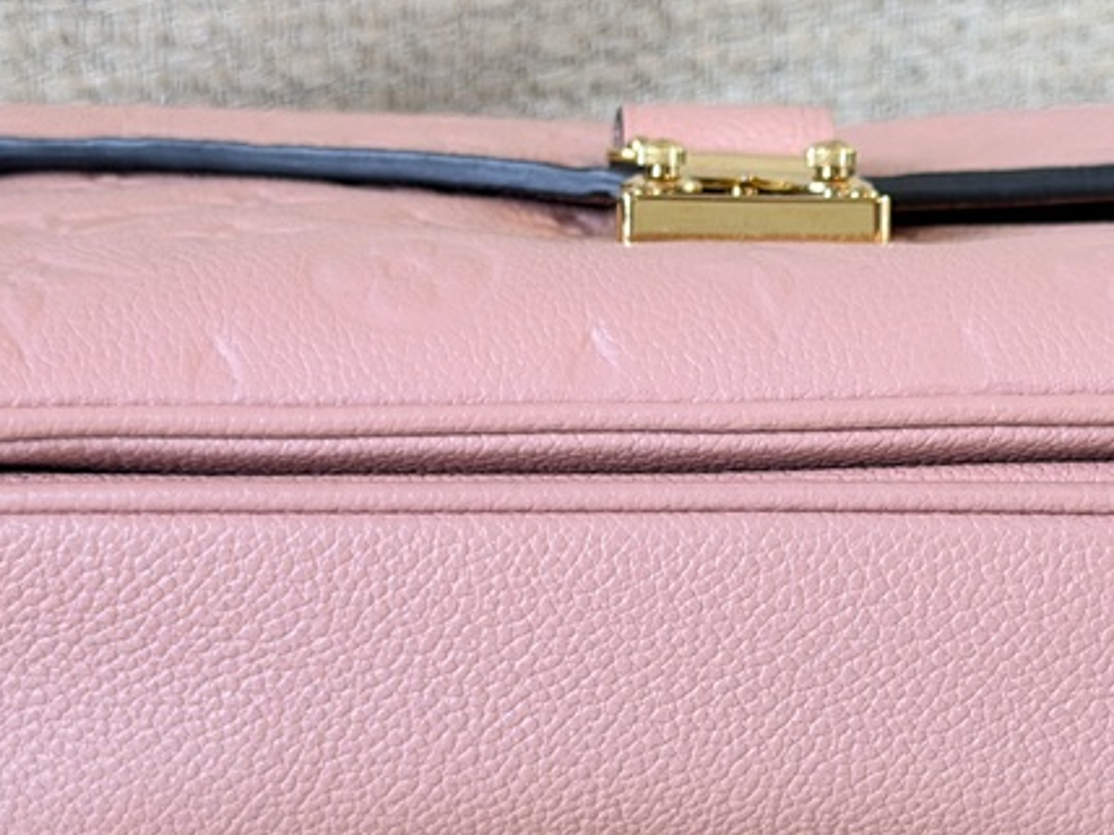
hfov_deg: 17.4
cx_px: 763
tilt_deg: -19.3
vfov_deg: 13.1
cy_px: 603
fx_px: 3637
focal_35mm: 113
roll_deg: -1.2
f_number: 1.78
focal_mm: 6.76
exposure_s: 1/100
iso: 100
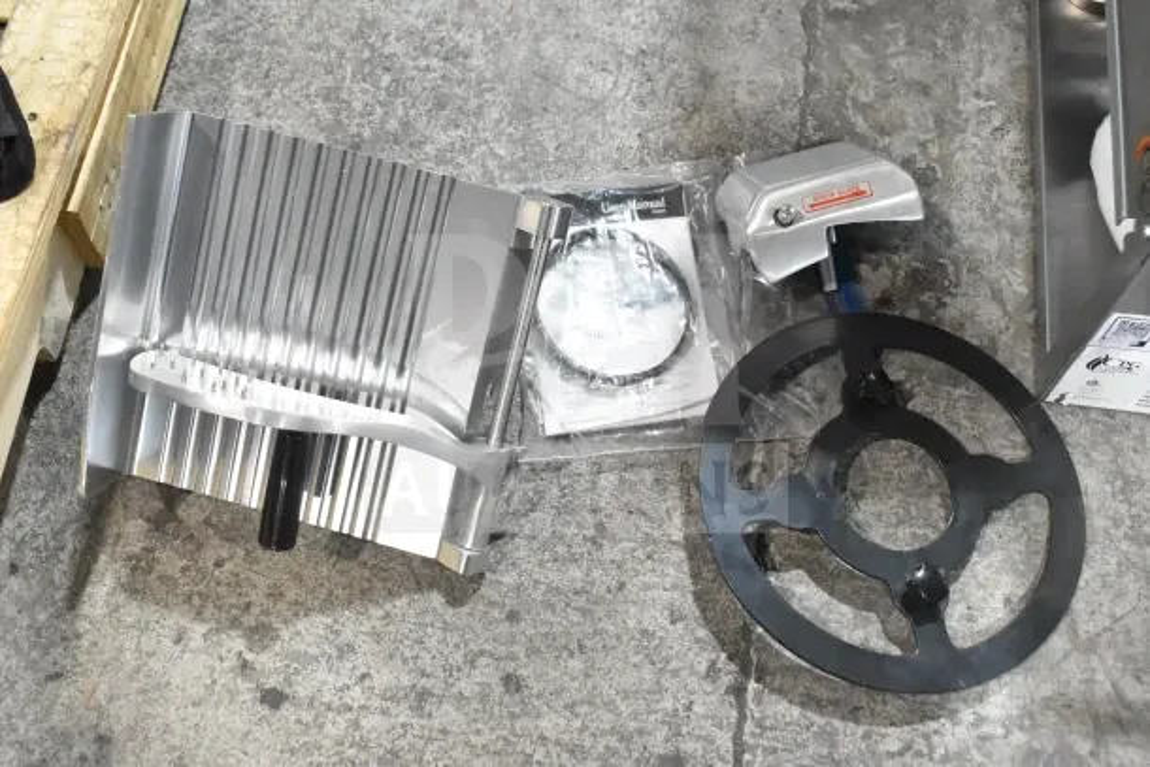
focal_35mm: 42
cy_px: 384
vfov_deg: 31.9
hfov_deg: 46.4
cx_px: 575
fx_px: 1342
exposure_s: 1/250
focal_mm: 28
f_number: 8
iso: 6400
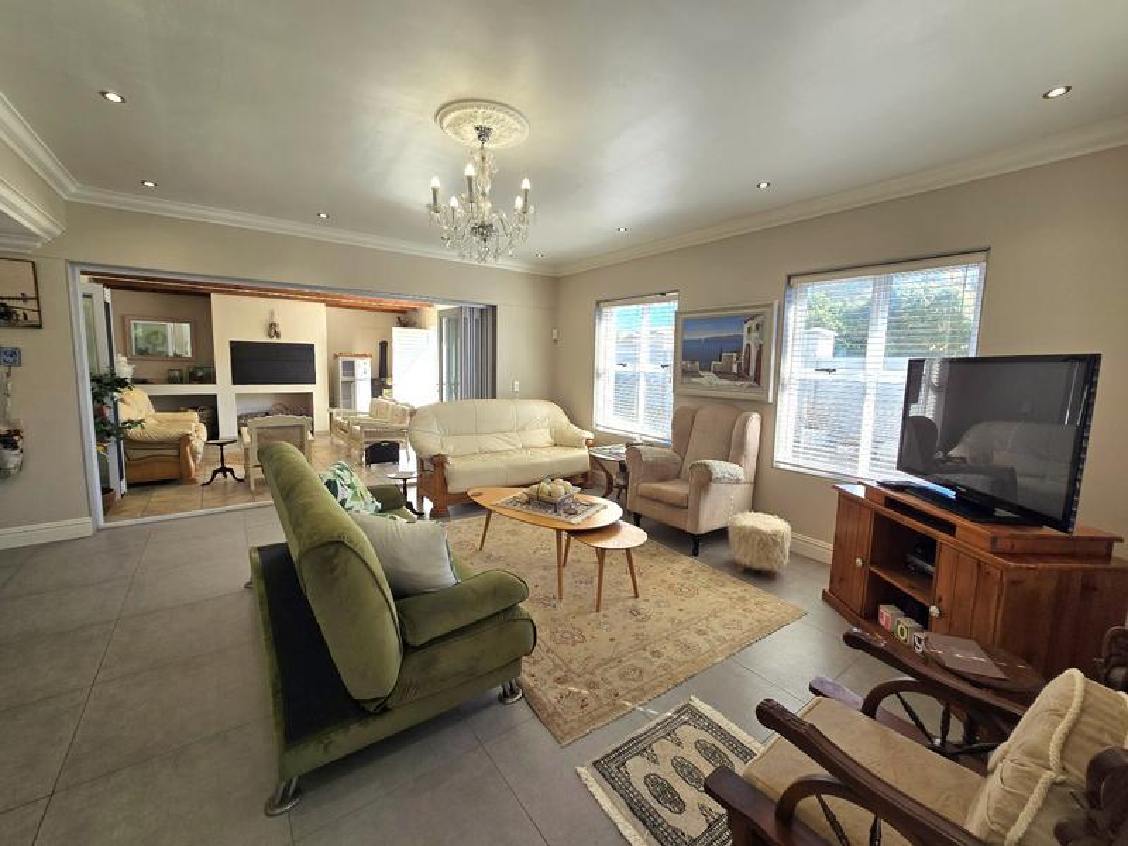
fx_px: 424
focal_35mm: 13
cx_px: 564
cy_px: 423
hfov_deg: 106.2
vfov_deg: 89.9
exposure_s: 1/196
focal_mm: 2.2
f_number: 2.2
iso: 50
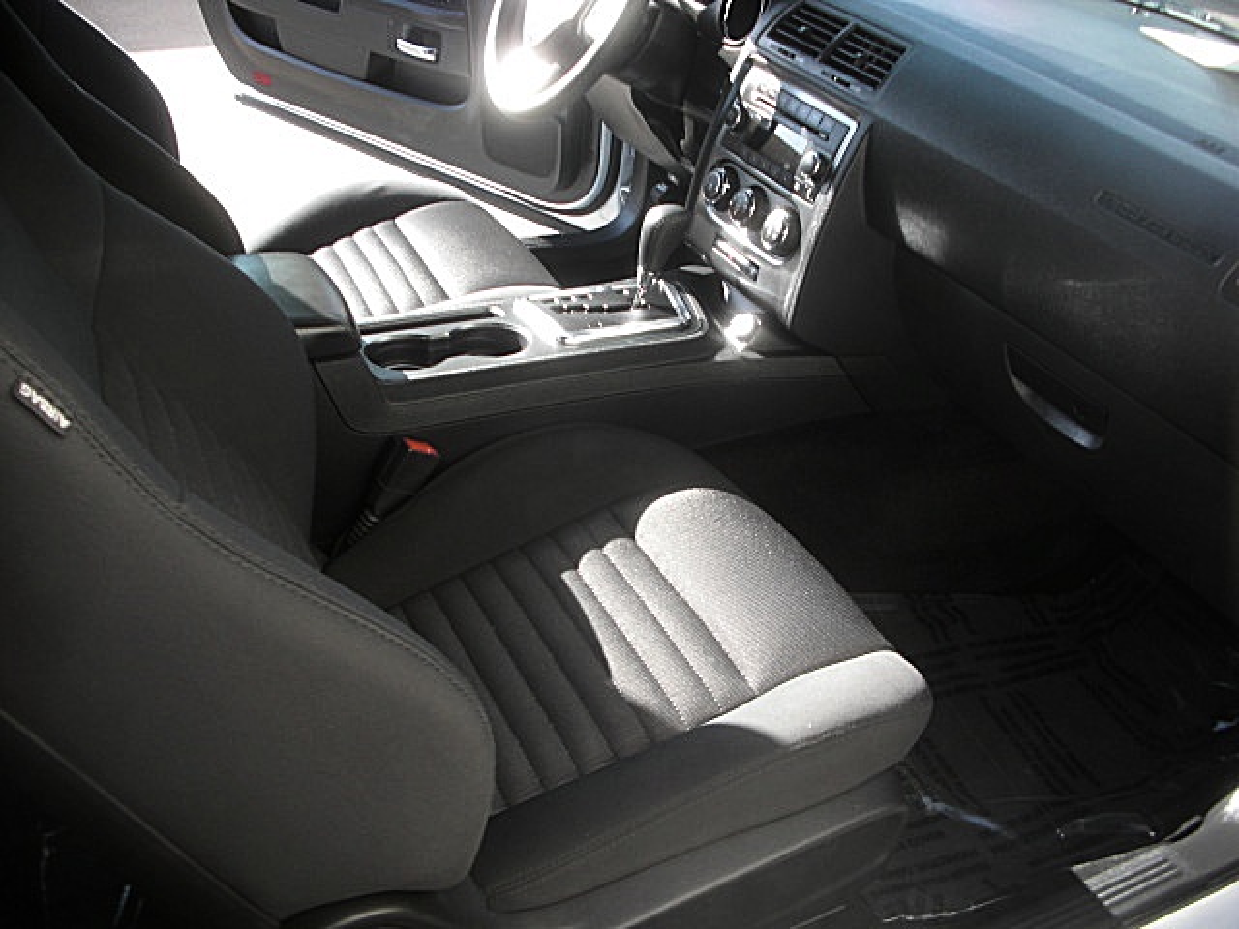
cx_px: 620
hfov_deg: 51.4
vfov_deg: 39.7
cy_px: 464
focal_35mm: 36
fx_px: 1289
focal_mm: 6.3
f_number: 2.8
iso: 50
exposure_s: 1/80
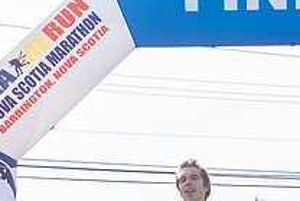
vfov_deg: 8.6
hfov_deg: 13.0
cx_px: 209
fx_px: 1309
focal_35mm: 157
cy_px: 254
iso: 800
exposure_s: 1/3200
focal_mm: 31
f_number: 4
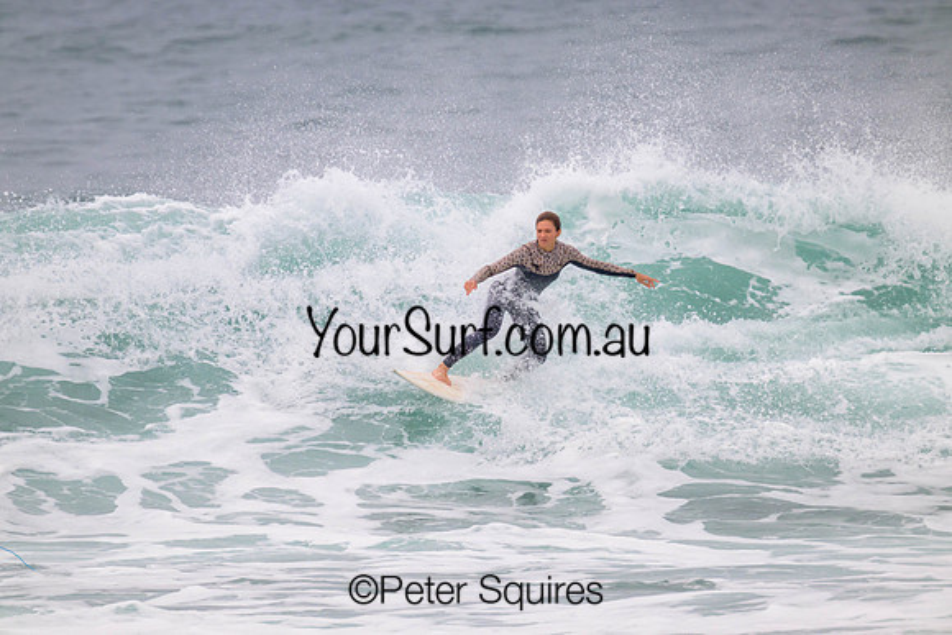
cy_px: 318
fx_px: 21160
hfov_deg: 2.6
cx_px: 476
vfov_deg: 1.7
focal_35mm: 800
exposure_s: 1/2000
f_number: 11
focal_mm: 800
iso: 900
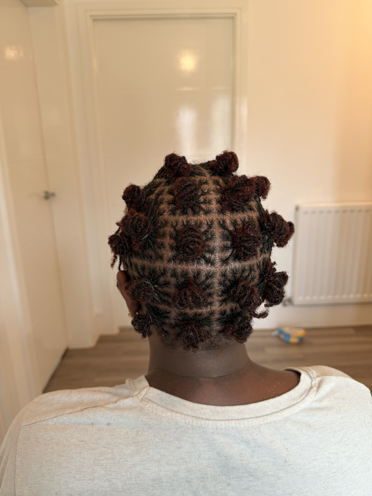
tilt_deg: -15.7
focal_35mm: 24
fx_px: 344
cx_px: 186
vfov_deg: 71.6
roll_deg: +0.7
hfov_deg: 56.8
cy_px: 248
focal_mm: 6.76
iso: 125
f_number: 1.78
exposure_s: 1/100
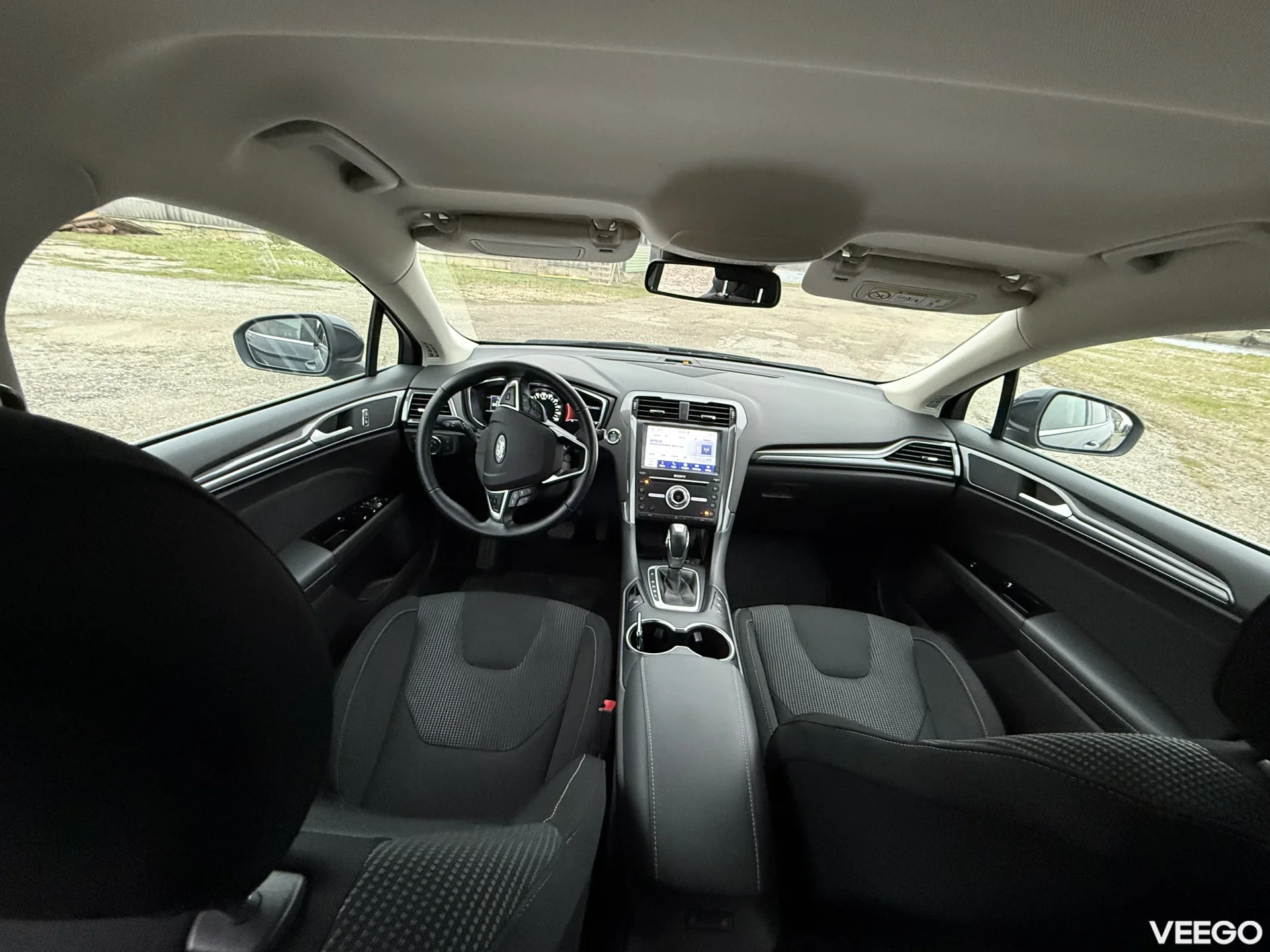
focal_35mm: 14
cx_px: 635
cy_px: 476
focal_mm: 2.22
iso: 400
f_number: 2.2
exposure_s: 1/55
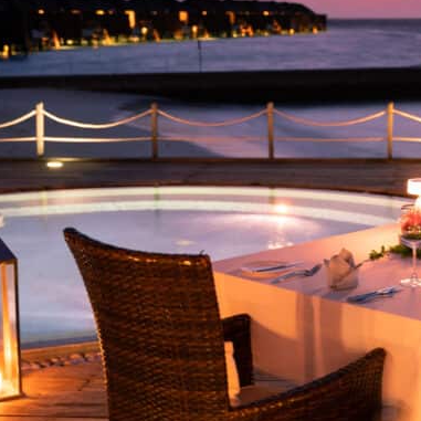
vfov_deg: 21.6
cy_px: 150
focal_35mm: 80
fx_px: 1101
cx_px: 419
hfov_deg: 20.9
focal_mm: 35
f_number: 2.8
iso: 80
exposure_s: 4
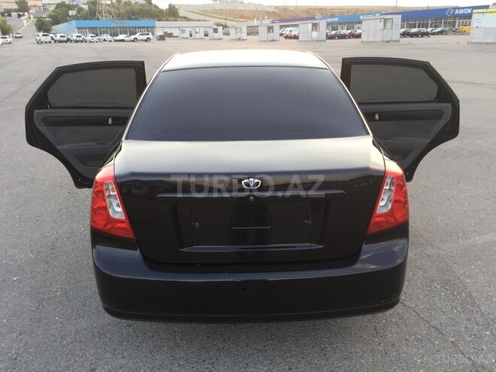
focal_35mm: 29
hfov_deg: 61.7
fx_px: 416
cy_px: 186
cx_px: 248
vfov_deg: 48.2
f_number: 2.2
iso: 32
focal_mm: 4.15
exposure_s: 1/50
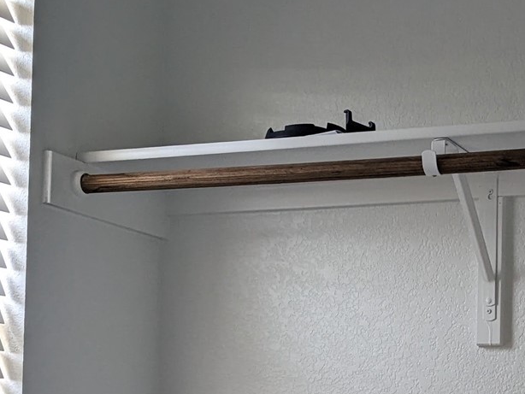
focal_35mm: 90
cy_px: 393
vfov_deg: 16.1
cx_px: 465
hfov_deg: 21.3
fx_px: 1366
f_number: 1.73
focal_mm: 4.38
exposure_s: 1/99.9
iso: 56
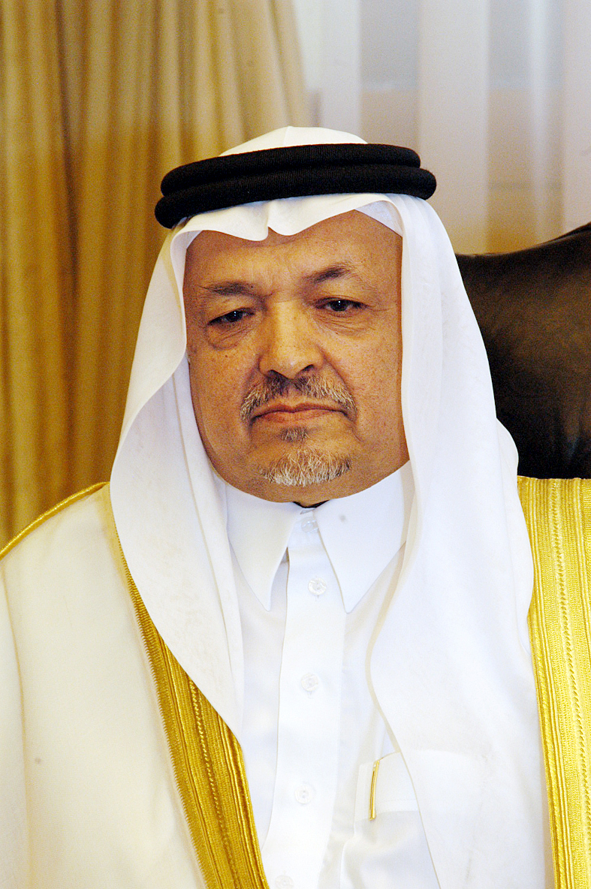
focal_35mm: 153
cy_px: 444
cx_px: 296
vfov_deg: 13.4
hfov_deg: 9.0
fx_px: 3775
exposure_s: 1/180
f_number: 7.1
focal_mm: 102
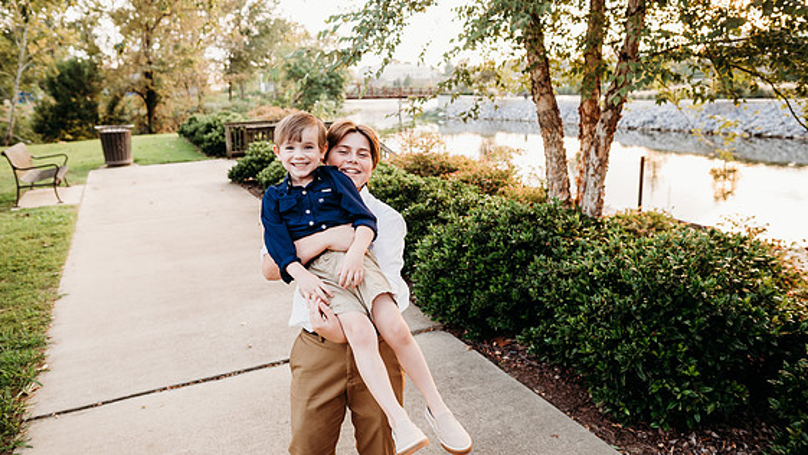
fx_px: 557
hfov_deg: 71.9
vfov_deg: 44.3
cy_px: 194
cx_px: 393
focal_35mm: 26
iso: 320
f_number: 3.2
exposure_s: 1/200
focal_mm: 24
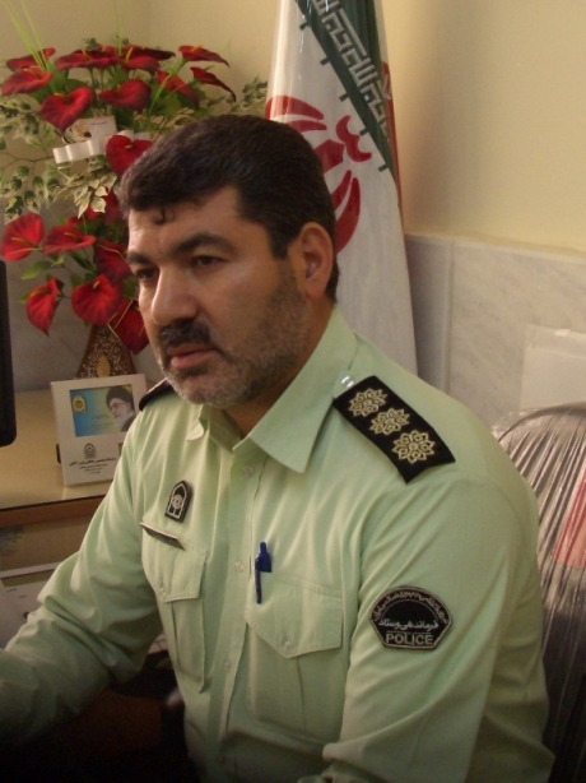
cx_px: 293
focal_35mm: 35
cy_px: 392
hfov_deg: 40.7
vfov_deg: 52.6
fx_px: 791
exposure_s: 1/40
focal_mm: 5.8
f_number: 2.6
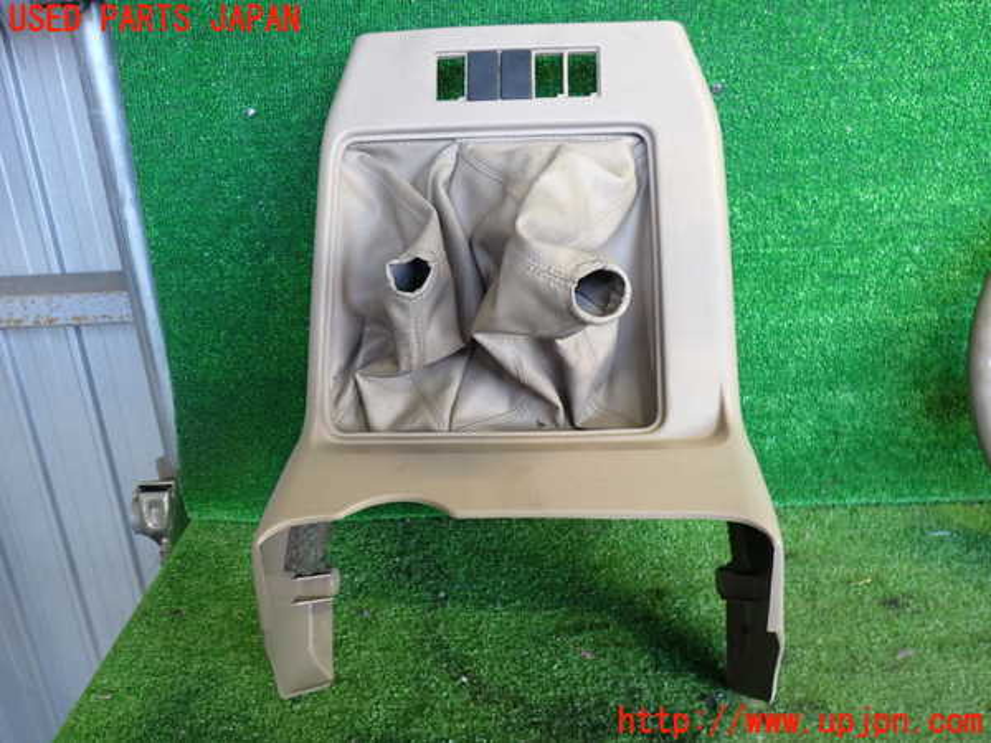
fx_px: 859
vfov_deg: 46.8
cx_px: 496
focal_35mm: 30
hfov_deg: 60.0
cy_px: 372
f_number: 2.3
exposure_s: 1/40
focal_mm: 5.4
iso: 200
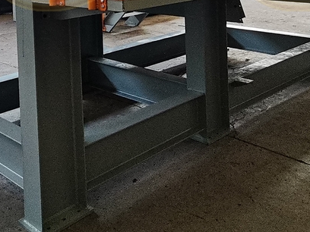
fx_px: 448
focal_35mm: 50
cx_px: 59
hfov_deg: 36.8
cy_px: -48
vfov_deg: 26.0
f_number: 2.4
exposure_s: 1/50
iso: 320
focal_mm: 1.78
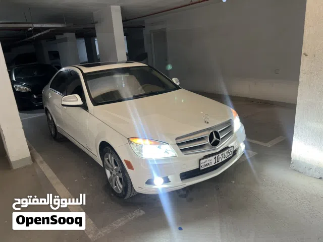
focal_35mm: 26
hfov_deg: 67.3
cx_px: 162
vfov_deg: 53.1
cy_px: 121
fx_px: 243
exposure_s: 1/50
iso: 250
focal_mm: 5.7
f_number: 1.5
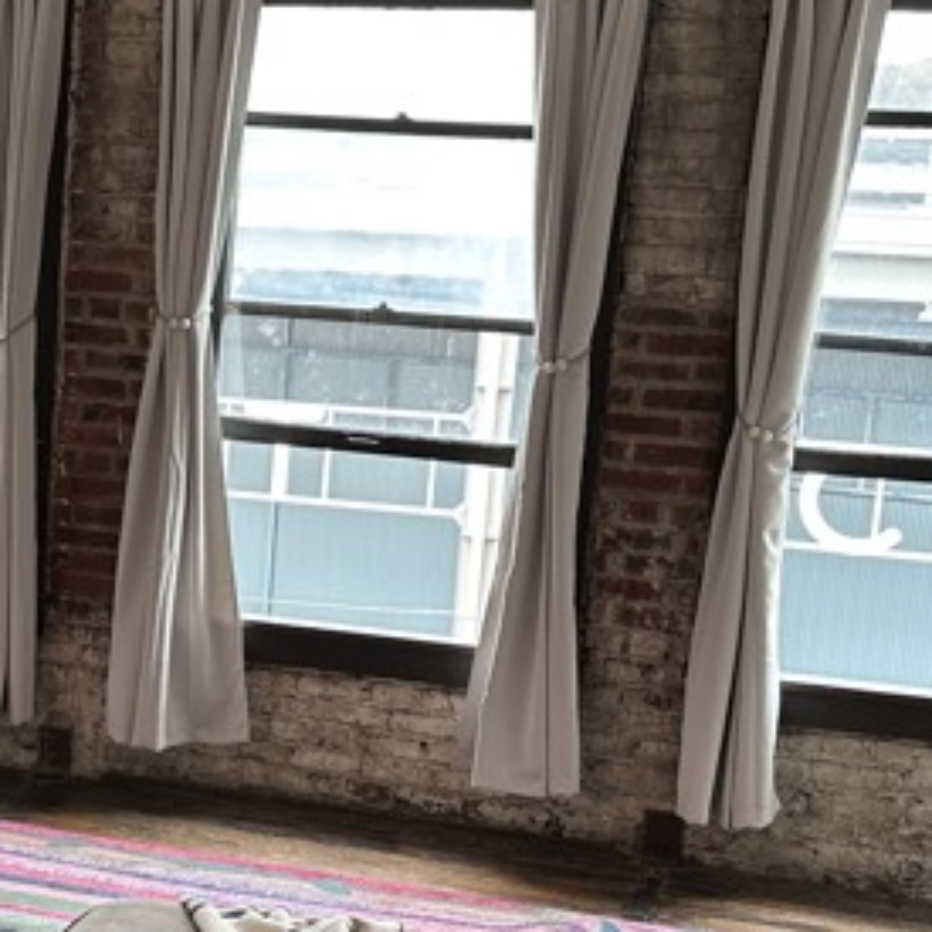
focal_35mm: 77
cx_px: -31
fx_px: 2345
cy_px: 630
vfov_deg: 22.4
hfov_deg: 21.6
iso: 160
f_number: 1.78
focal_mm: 6.86
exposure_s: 1/120
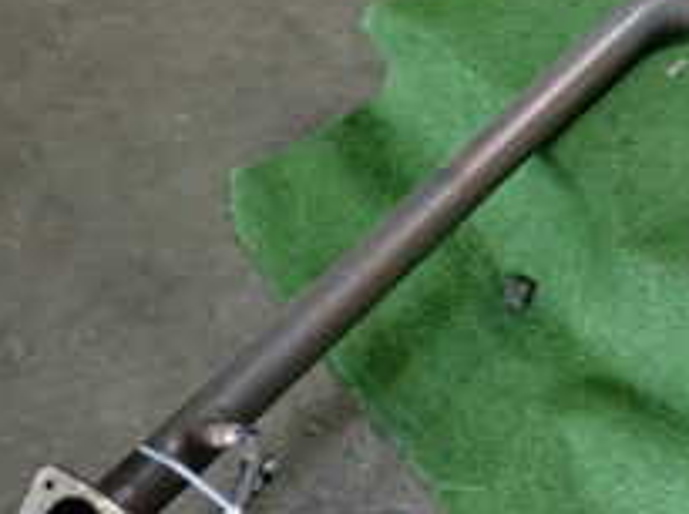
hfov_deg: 20.2
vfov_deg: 16.5
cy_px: 37
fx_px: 1748
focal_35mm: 88
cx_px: 921
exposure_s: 1/30
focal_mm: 5.4
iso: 250
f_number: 2.3
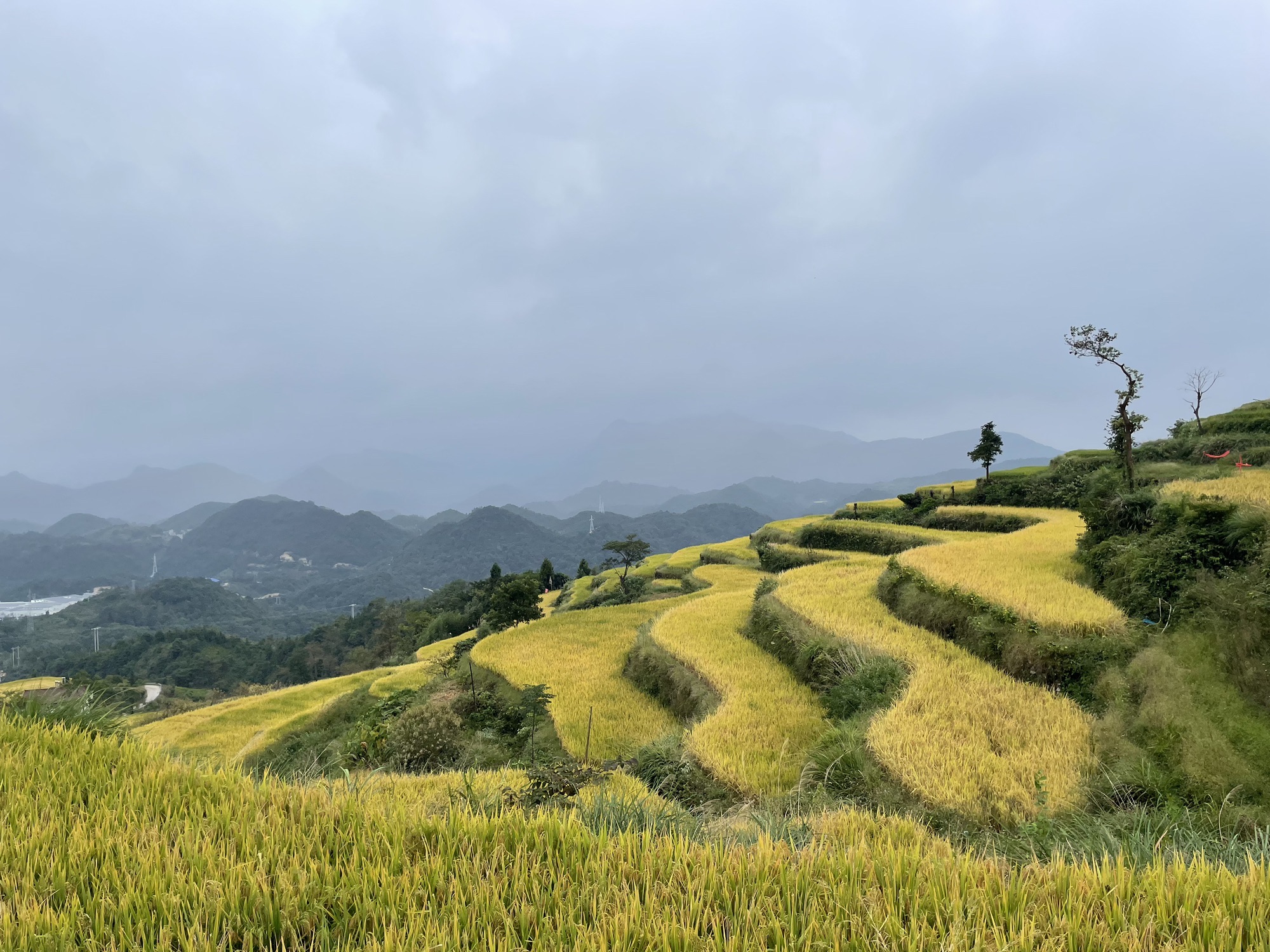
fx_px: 954
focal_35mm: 26
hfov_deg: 67.3
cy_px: 476
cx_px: 635
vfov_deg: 53.1
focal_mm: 4.2
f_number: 1.6
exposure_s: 1/1435
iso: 32
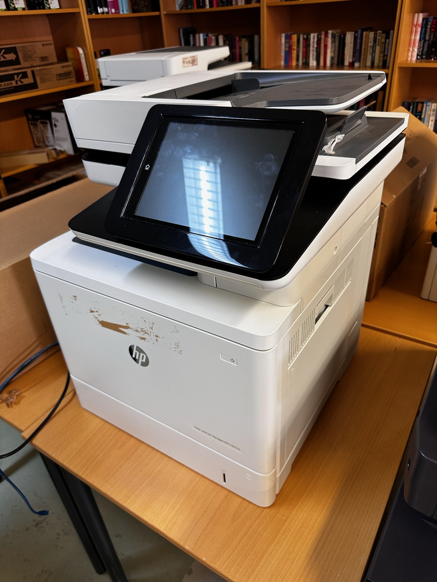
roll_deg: +4.3
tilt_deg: -33.8
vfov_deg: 71.6
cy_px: 291
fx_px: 404
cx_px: 218
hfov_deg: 56.8
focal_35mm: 24
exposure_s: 1/50
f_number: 1.78
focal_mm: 6.86
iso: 125
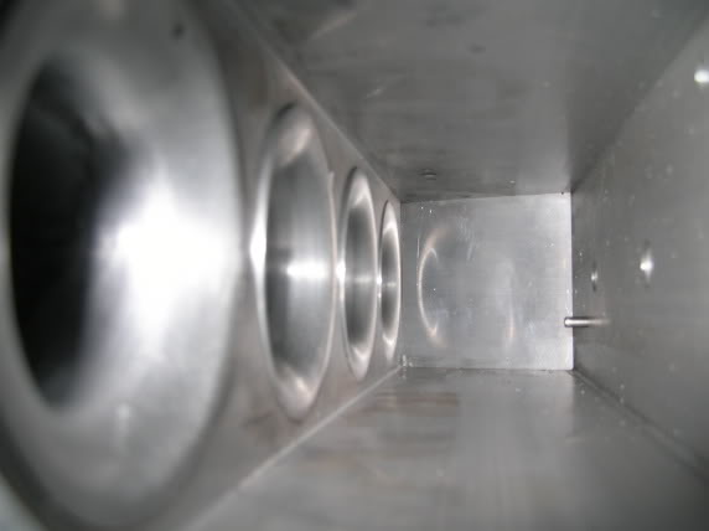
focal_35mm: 36
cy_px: 266
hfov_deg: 51.4
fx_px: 737
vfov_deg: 39.6
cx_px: 354
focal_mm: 6
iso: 50
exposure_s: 1/60.1
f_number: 2.7
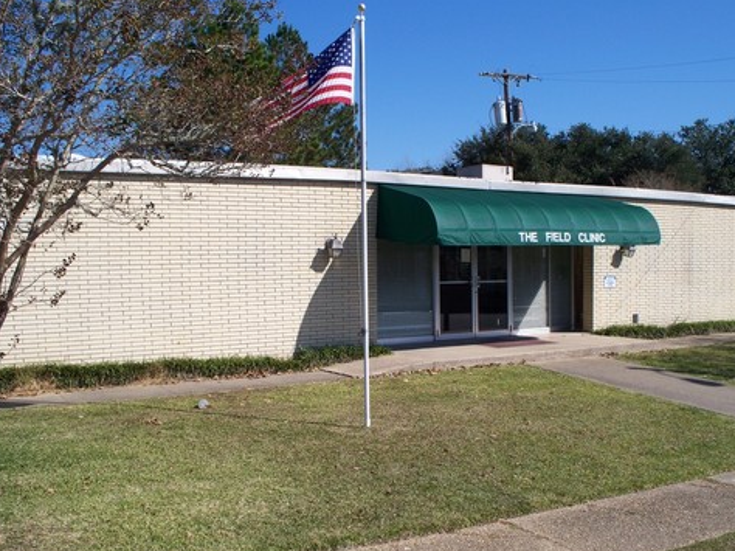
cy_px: 289
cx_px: 383
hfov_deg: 49.0
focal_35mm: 38
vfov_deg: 37.7
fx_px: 806
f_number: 5
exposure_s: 1/400
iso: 64
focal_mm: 7.54
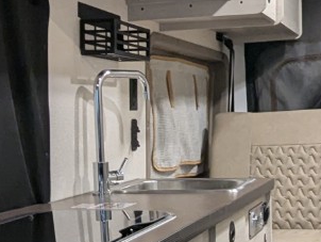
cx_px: 177
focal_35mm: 74
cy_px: 212
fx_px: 687
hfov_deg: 26.3
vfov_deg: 19.6
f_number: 2.2
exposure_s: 1/24.9
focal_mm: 2.35
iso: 210
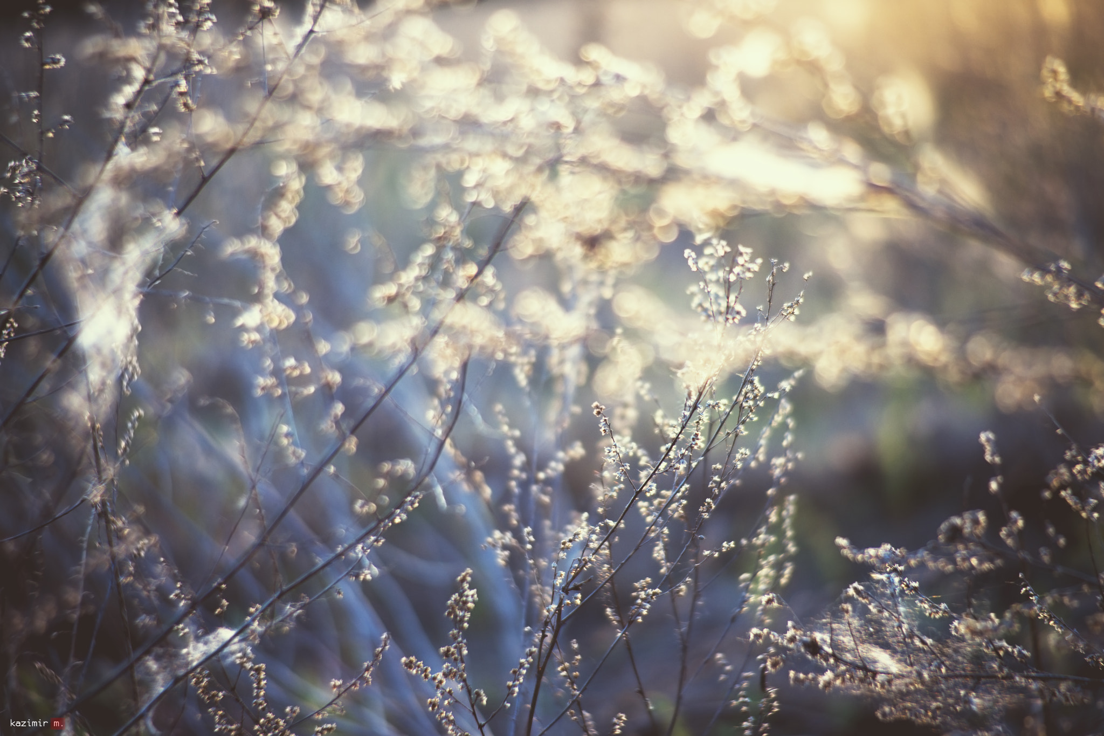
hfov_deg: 19.5
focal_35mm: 105
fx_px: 3220
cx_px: 552
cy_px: 368
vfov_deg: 13.0
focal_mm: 105
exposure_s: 1/60
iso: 100
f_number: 4.5
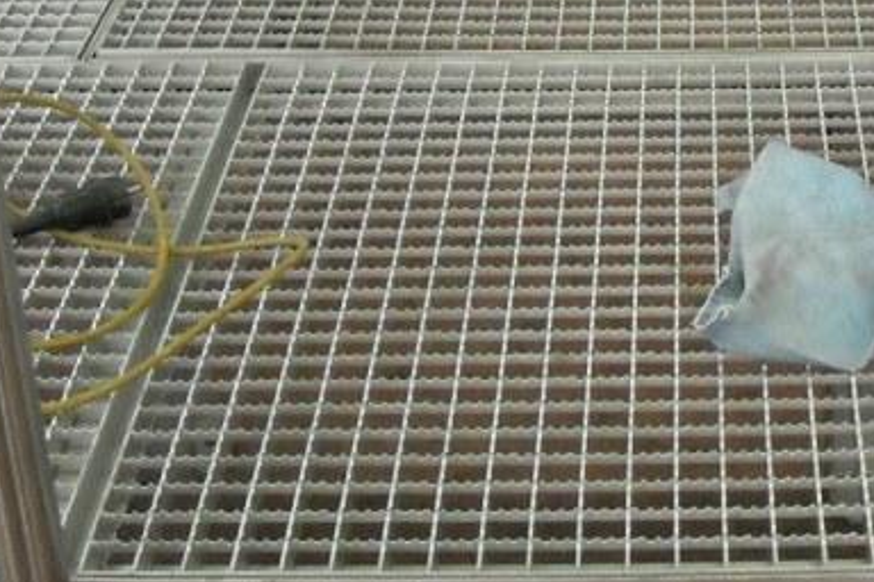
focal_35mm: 97
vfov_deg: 13.7
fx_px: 2355
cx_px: 733
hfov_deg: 20.7
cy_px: -130
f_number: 2.8
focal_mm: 5.7
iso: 672
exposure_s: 1/250
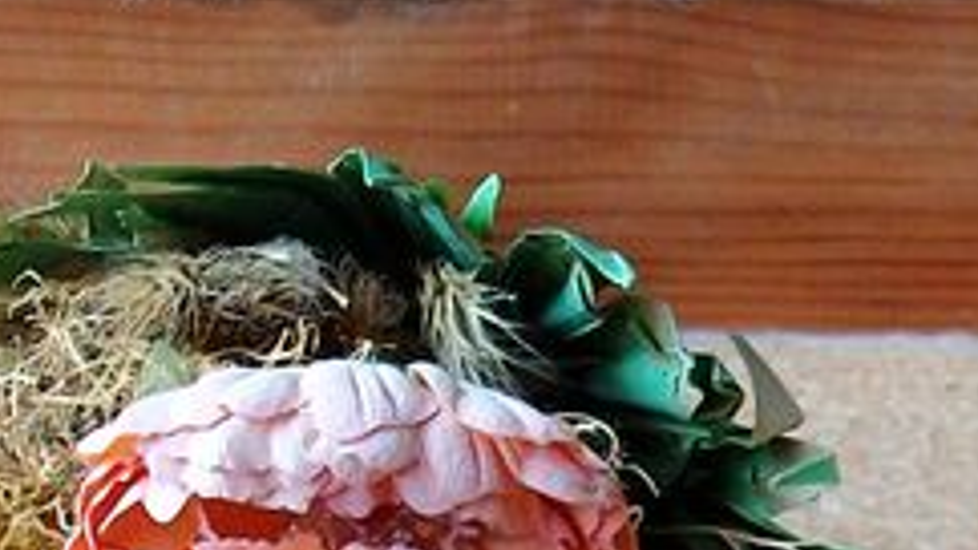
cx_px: 962
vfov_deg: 8.2
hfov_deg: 14.7
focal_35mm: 144
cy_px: 914
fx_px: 3733
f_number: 2.9
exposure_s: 1/13.6
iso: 160
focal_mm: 5.7
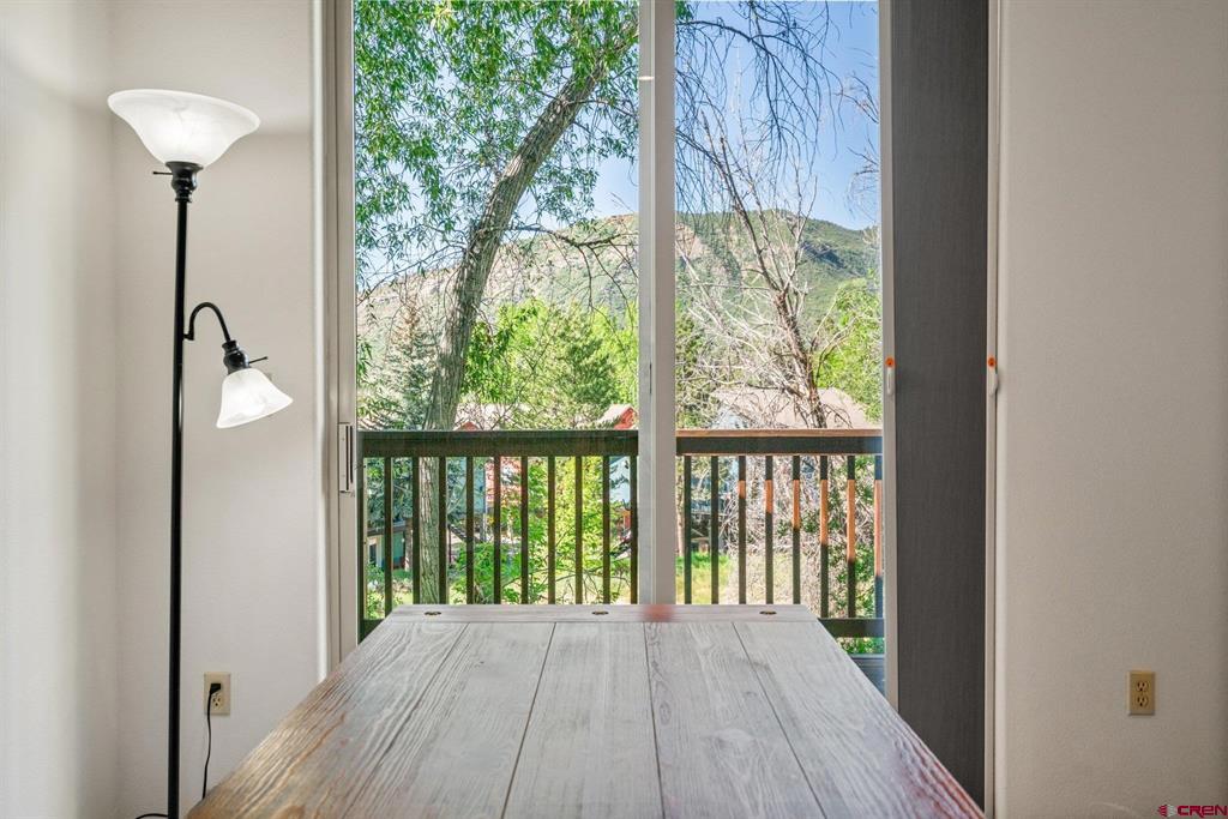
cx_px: 614
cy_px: 410
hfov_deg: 58.7
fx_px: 1092
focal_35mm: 32
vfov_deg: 41.1
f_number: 8
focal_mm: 32
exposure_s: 1/60
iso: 800
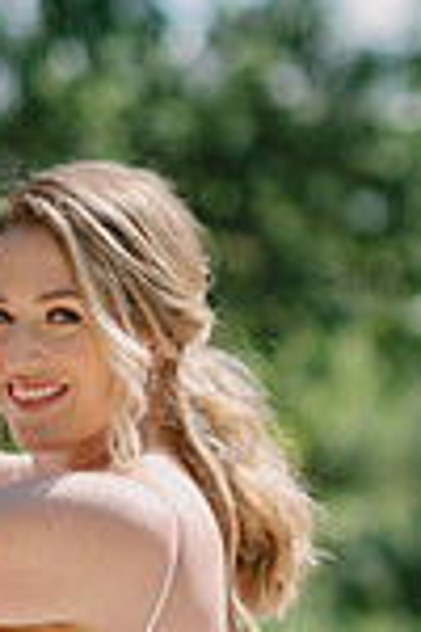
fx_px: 4473
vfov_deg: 8.1
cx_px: -36
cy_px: 569
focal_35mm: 255
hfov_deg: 5.4
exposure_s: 1/5000
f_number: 2.2
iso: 64
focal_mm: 85
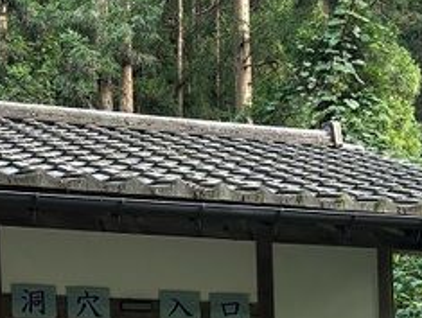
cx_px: 107
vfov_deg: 15.0
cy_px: 506
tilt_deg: +1.5
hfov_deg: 21.6
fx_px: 1099
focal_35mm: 90
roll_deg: +1.8
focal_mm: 5.96
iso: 80
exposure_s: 1/121
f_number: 1.6
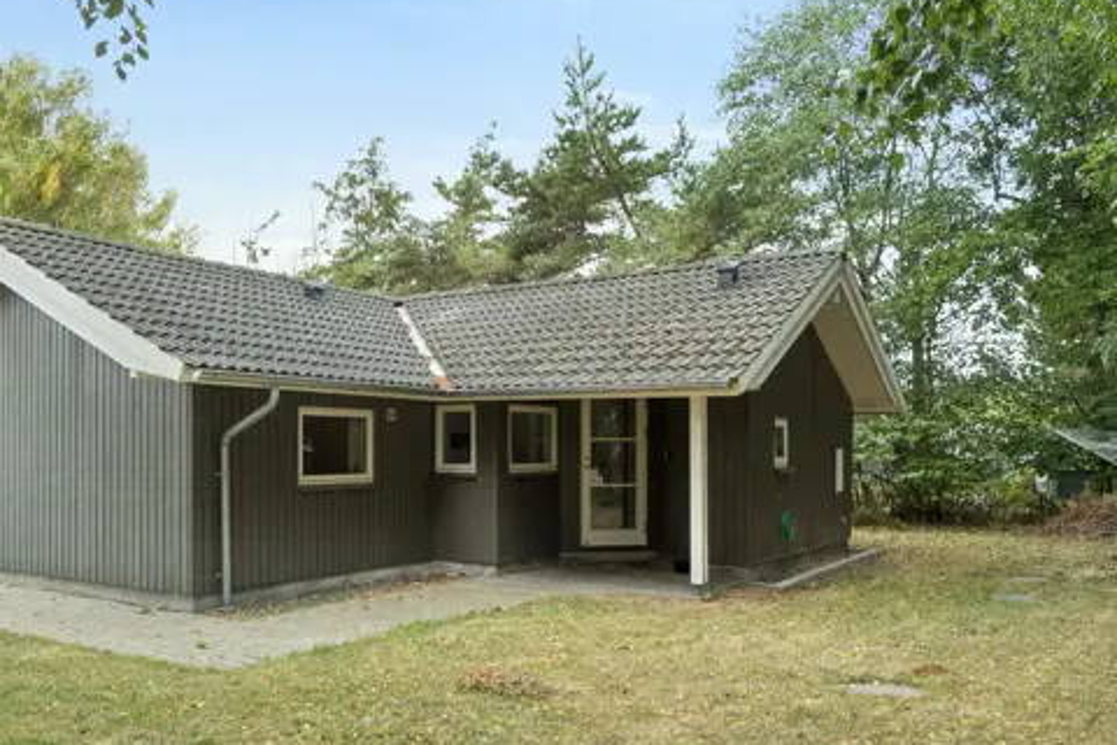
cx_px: 437
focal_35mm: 30
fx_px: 931
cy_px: 414
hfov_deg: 61.3
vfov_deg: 43.5
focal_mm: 16
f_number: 8
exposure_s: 1/50
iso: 200
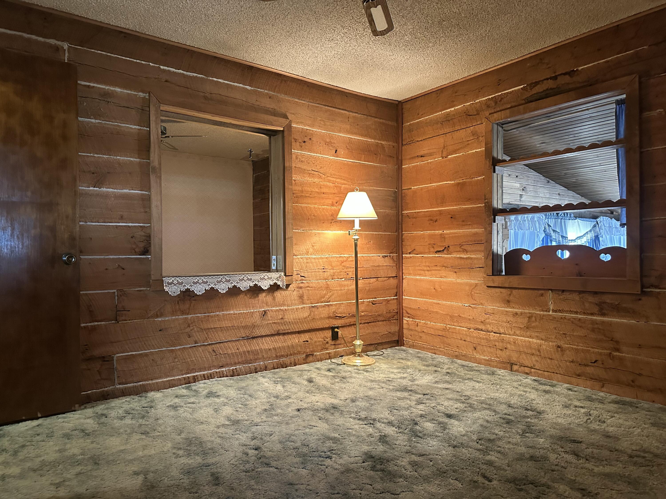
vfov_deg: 56.8
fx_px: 462
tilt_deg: +0.2
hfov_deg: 71.6
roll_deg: +0.1
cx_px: 333
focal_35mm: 24
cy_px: 250
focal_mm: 6.86
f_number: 1.78
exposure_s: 1/60
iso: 640
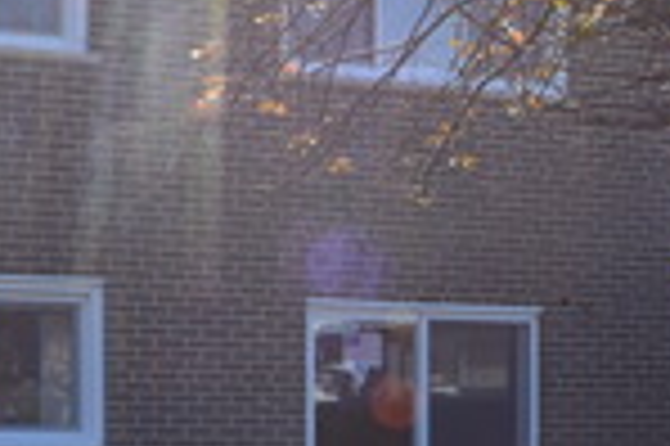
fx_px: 2156
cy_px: 523
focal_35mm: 116
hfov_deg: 17.7
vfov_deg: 11.6
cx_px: 306
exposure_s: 1/100
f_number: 11
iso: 200
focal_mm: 18
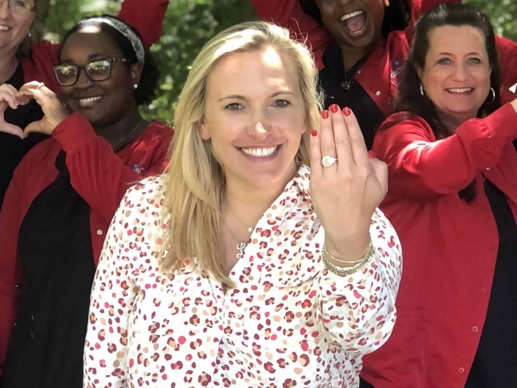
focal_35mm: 136
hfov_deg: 14.5
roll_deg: +0.1
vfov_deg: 10.9
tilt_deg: -2.9
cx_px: 278
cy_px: 67
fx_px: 2031
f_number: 2.8
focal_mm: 6.6
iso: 32
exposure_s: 1/30
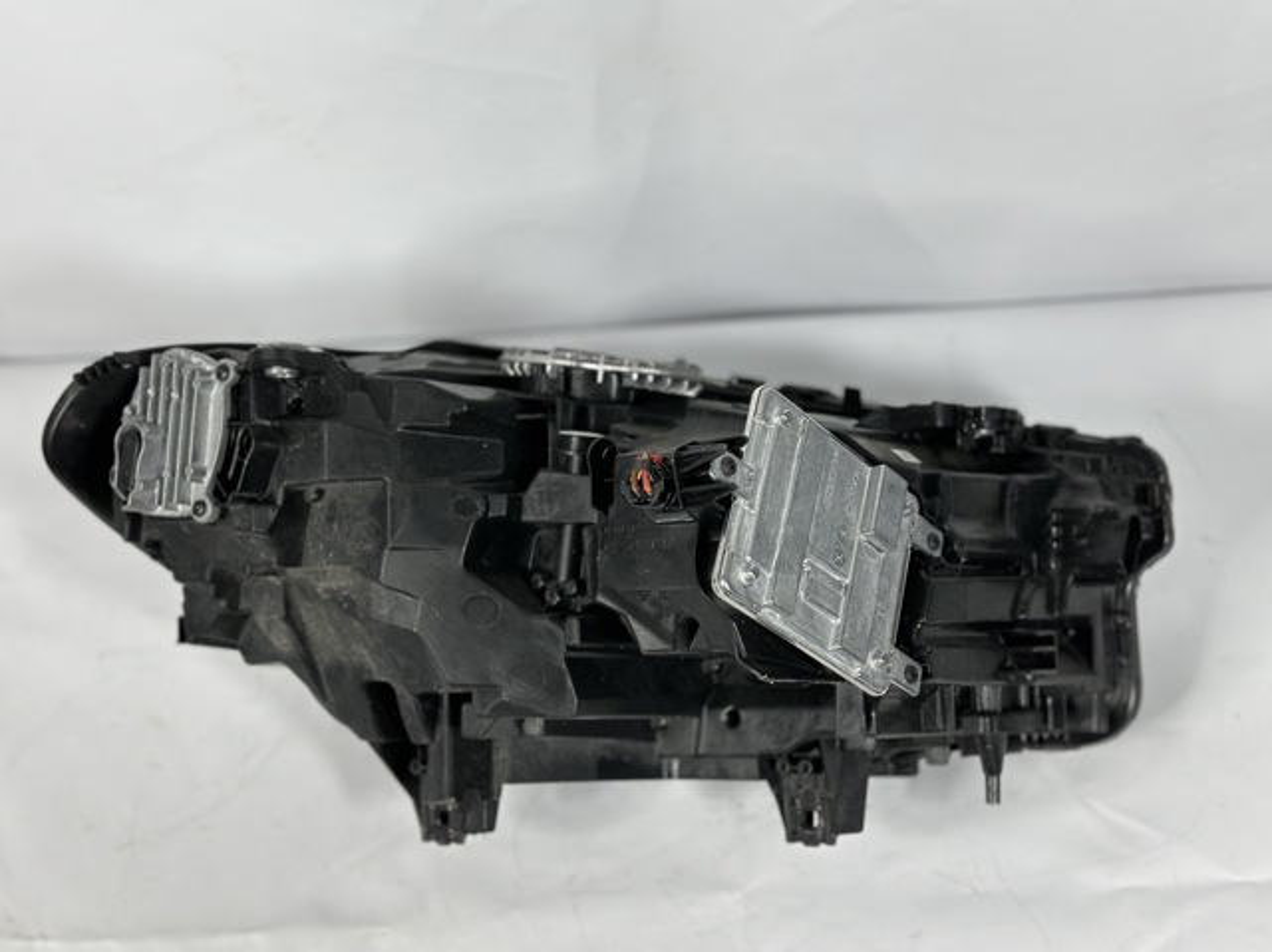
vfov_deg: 30.2
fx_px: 1762
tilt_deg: -52.4
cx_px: 636
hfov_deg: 39.7
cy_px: 476
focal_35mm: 48
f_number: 1.78
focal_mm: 6.86
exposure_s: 1/100
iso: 100
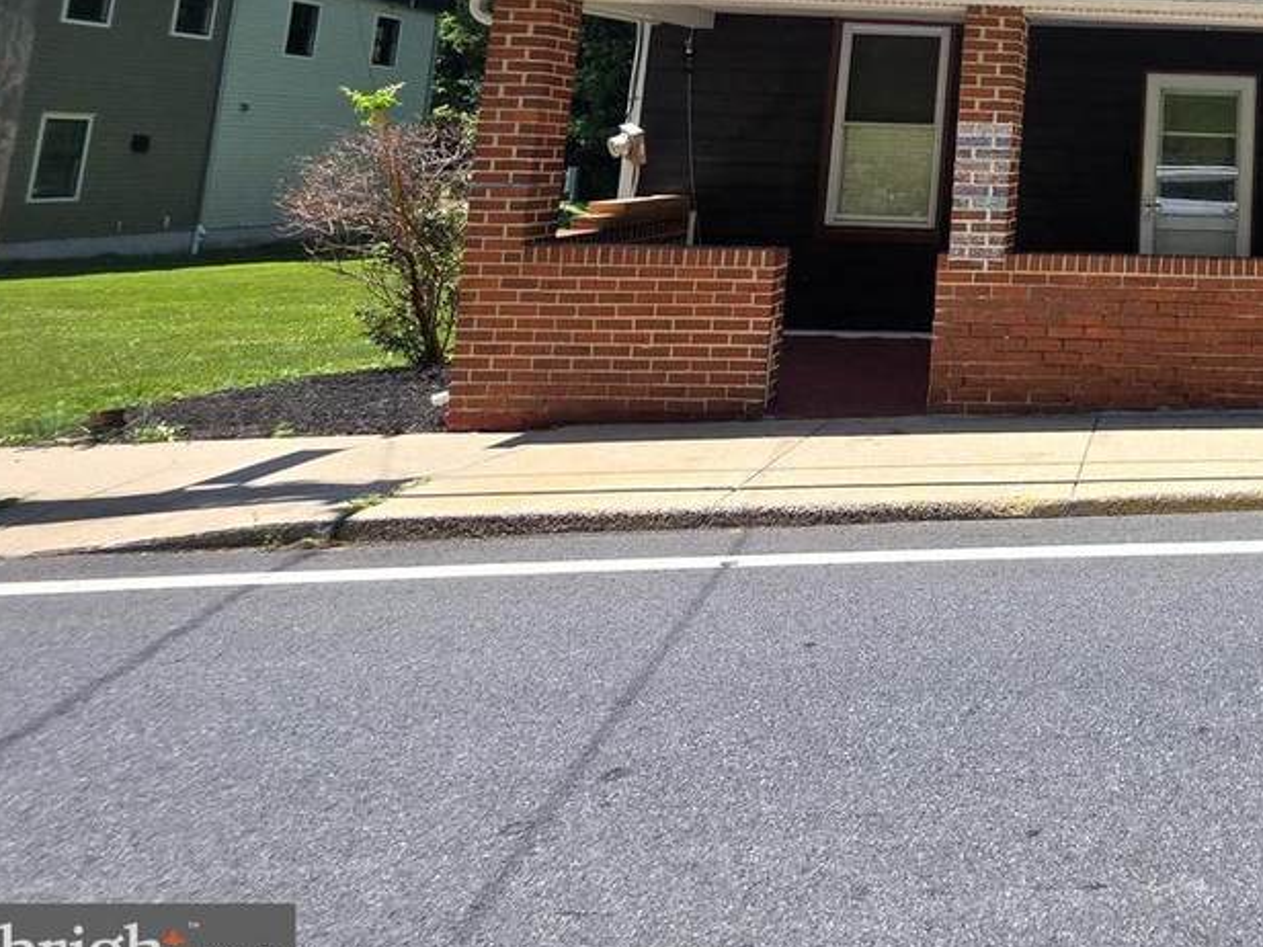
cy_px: 25
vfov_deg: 44.6
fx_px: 985
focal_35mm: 27
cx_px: 1288
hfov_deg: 51.2
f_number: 1.9
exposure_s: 1/2000
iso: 80
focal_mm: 2.2
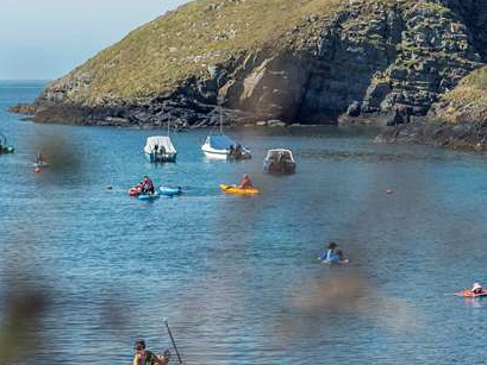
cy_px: 79
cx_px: 482
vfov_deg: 10.5
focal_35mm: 141
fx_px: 1984
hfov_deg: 13.8
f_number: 2.8
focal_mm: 50
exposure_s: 1/1250
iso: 50
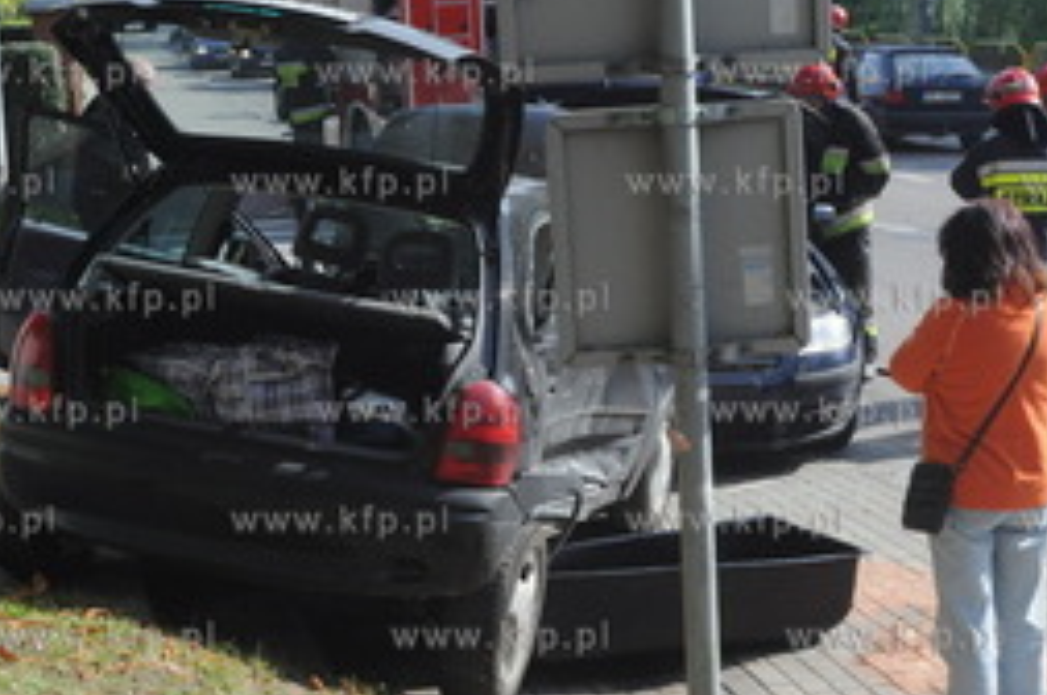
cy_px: 352
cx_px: 646
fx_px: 1998
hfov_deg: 29.3
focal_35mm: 69
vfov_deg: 19.7
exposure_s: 1/500
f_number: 10
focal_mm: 29
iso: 800
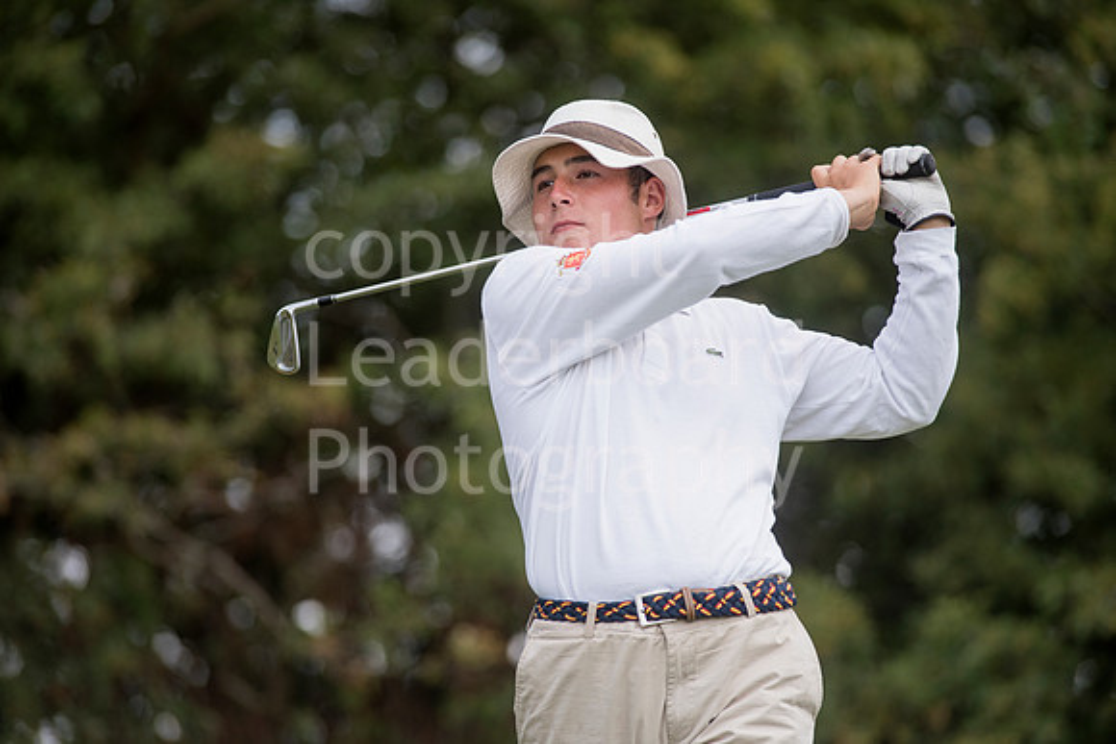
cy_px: 372
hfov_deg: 6.9
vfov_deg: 4.6
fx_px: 9302
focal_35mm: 300
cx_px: 558
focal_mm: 300
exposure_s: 1/4000
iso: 400
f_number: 4
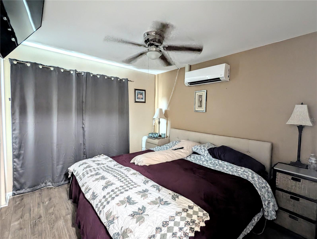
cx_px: 158
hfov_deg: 94.4
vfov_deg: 78.2
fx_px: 147
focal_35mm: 16
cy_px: 120
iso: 1089
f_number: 2.2
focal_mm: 2.35
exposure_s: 1/24
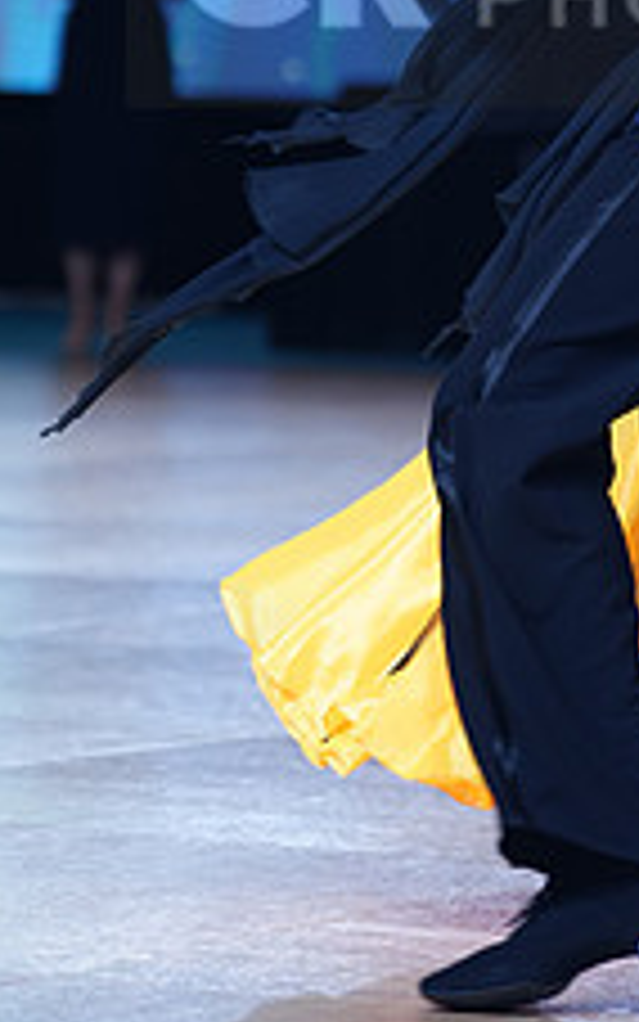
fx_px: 7602
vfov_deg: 7.6
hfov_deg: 4.8
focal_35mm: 273
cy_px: -41
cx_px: 749
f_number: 2.8
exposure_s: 1/500
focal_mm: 105
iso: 500
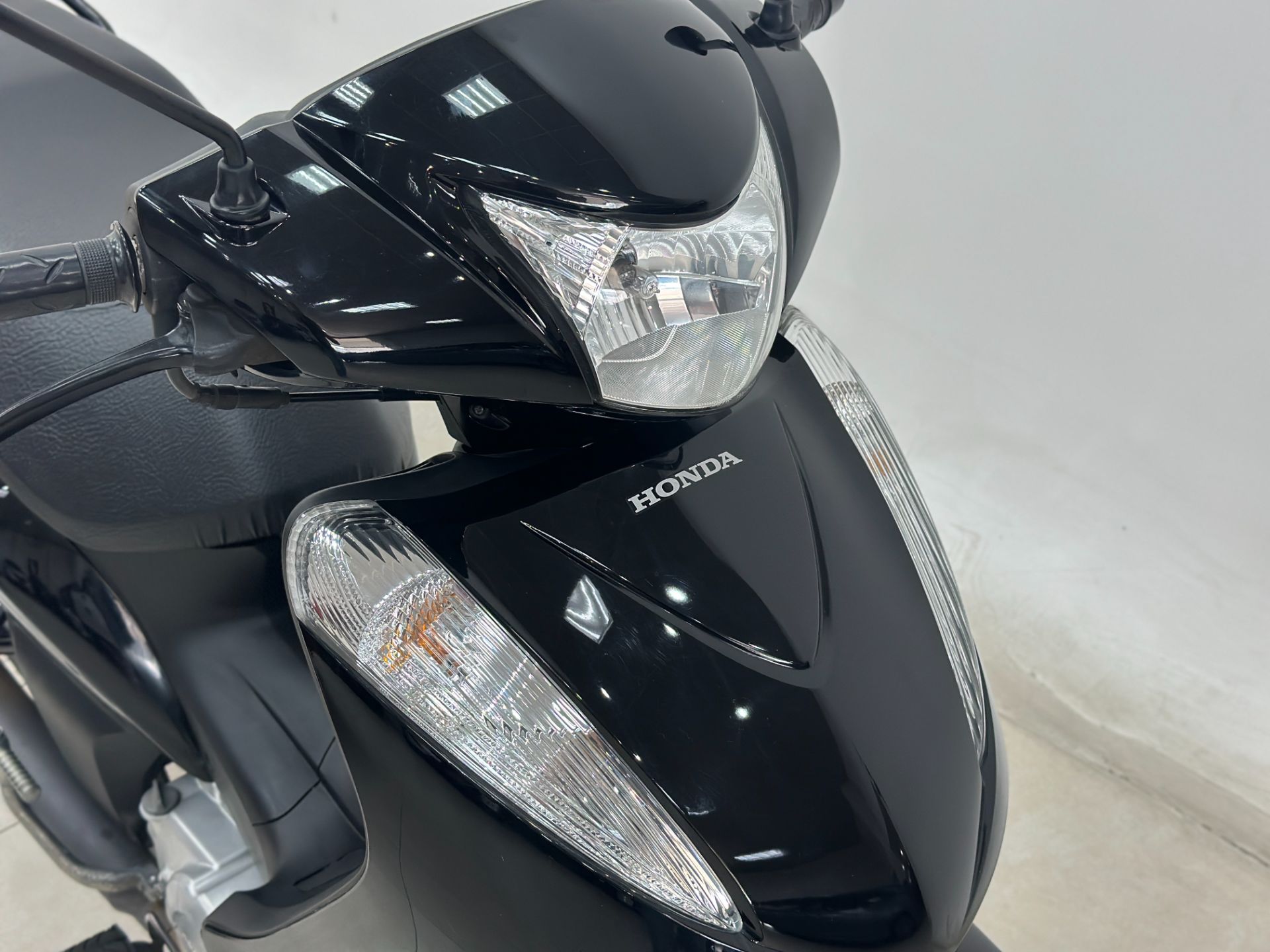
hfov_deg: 39.7
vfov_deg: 30.3
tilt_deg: -33.6
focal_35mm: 48
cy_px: 476
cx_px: 635
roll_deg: -0.5
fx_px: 1761
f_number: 1.78
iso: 125
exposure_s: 1/120
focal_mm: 6.86
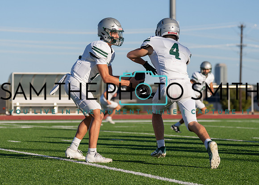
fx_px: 1024
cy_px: 82
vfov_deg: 10.3
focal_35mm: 139
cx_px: 104
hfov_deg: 14.4
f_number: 2.8
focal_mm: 88
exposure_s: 1/2500
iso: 100
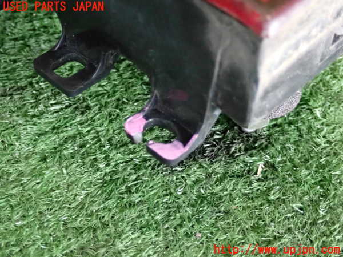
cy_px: 128
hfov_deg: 27.4
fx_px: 704
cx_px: 172
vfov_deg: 20.7
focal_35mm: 71
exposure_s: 1/50
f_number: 3.9
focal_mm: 12.73
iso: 3200
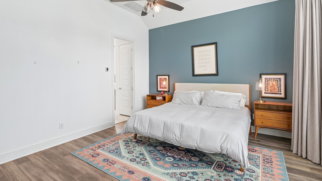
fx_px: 162
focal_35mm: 19
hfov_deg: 89.5
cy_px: 75
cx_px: 152
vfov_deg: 58.0
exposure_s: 1/25
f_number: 8
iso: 400
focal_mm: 17
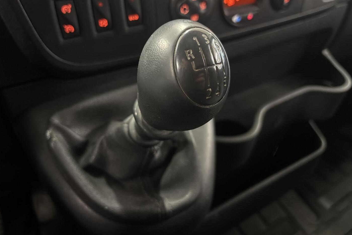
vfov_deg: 46.2
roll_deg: -0.6
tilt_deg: -33.2
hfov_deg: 65.5
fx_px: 274
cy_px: 100
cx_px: 177
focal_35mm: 28
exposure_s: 1/17
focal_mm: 5.96
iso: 1000
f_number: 1.6
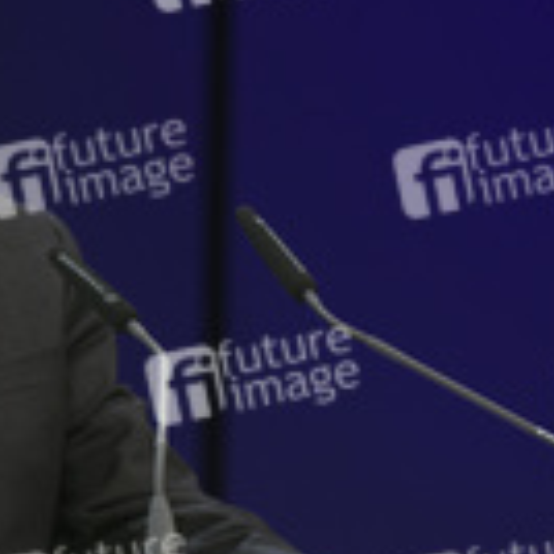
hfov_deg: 2.7
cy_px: 273
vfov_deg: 2.7
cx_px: 143
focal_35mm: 659
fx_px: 11932
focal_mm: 230
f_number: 5.3
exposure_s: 1/125
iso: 1250
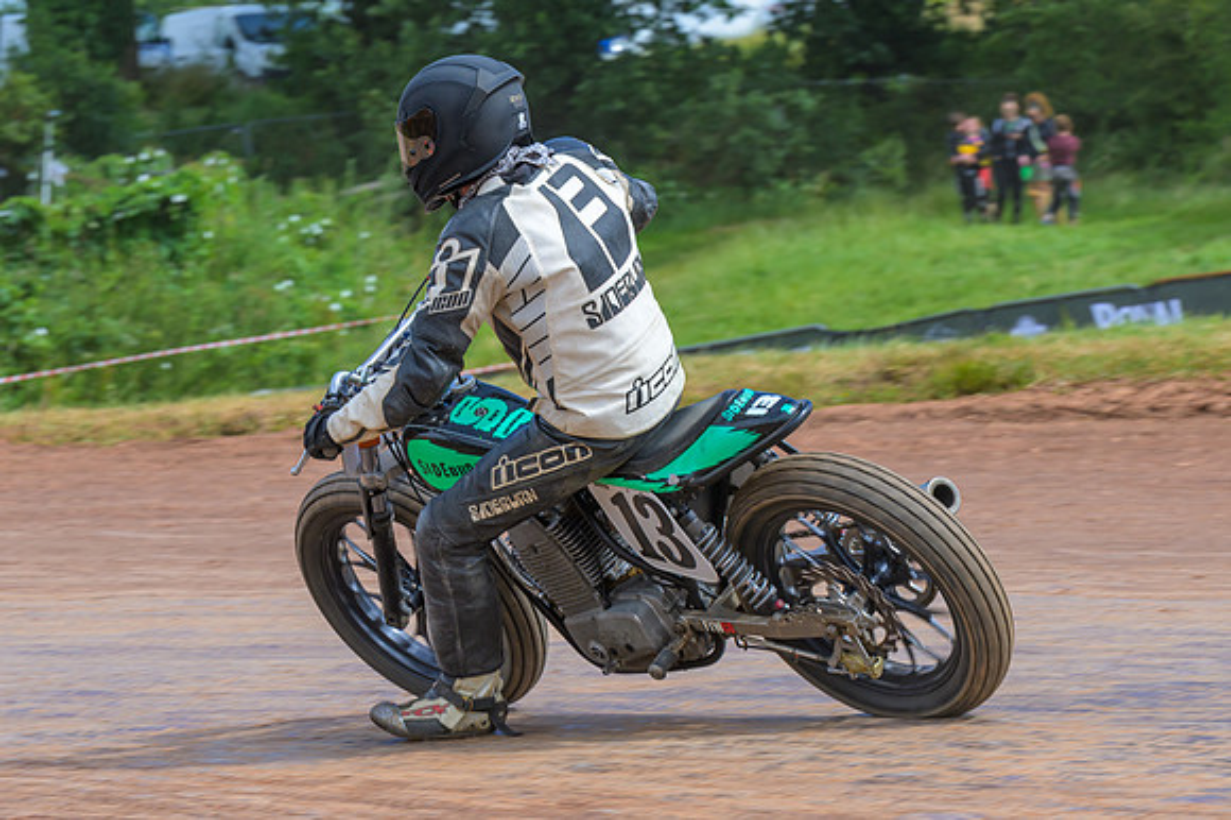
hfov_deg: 10.3
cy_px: 395
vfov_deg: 6.9
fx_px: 6837
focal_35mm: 200
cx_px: 716
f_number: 7.1
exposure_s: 1/400
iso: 200
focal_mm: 115
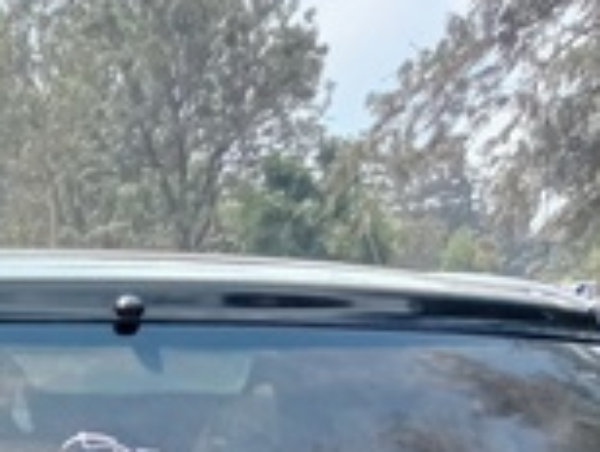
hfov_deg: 17.7
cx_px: 62
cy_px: 1134
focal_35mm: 109
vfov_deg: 11.1
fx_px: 1892
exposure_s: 1/402
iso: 100
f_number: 2.2
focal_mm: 3.37
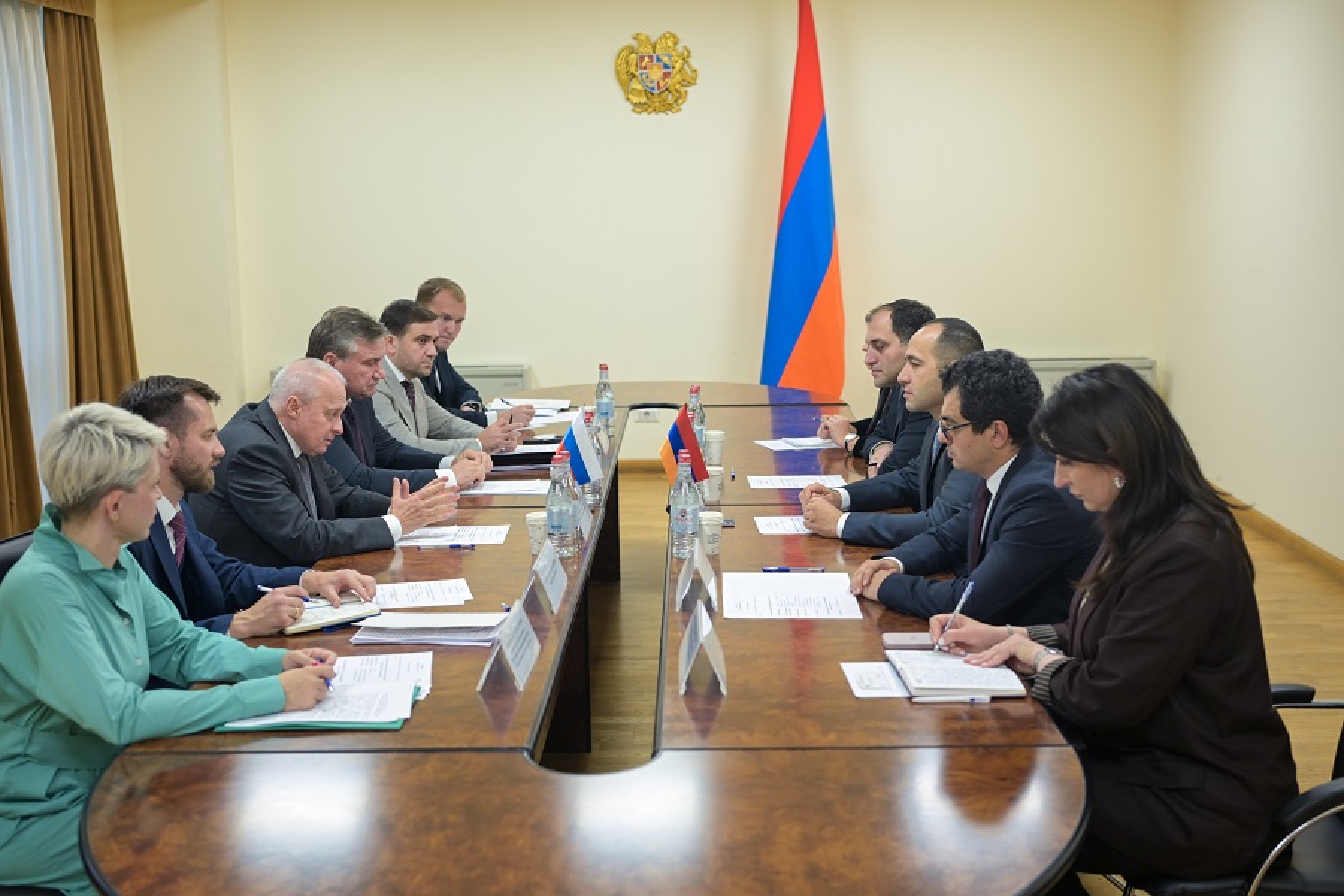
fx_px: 1493
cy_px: 448
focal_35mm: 40
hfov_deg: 48.5
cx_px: 672
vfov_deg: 33.4
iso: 800
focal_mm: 40
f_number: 2.8
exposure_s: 1/160
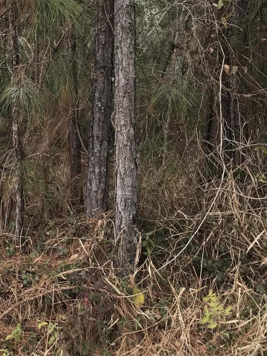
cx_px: 0
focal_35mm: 58
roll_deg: -0.2
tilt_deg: -1.7
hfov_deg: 24.1
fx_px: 597
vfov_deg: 31.8
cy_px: 43
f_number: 1.8
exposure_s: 1/674
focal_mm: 3.99
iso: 20
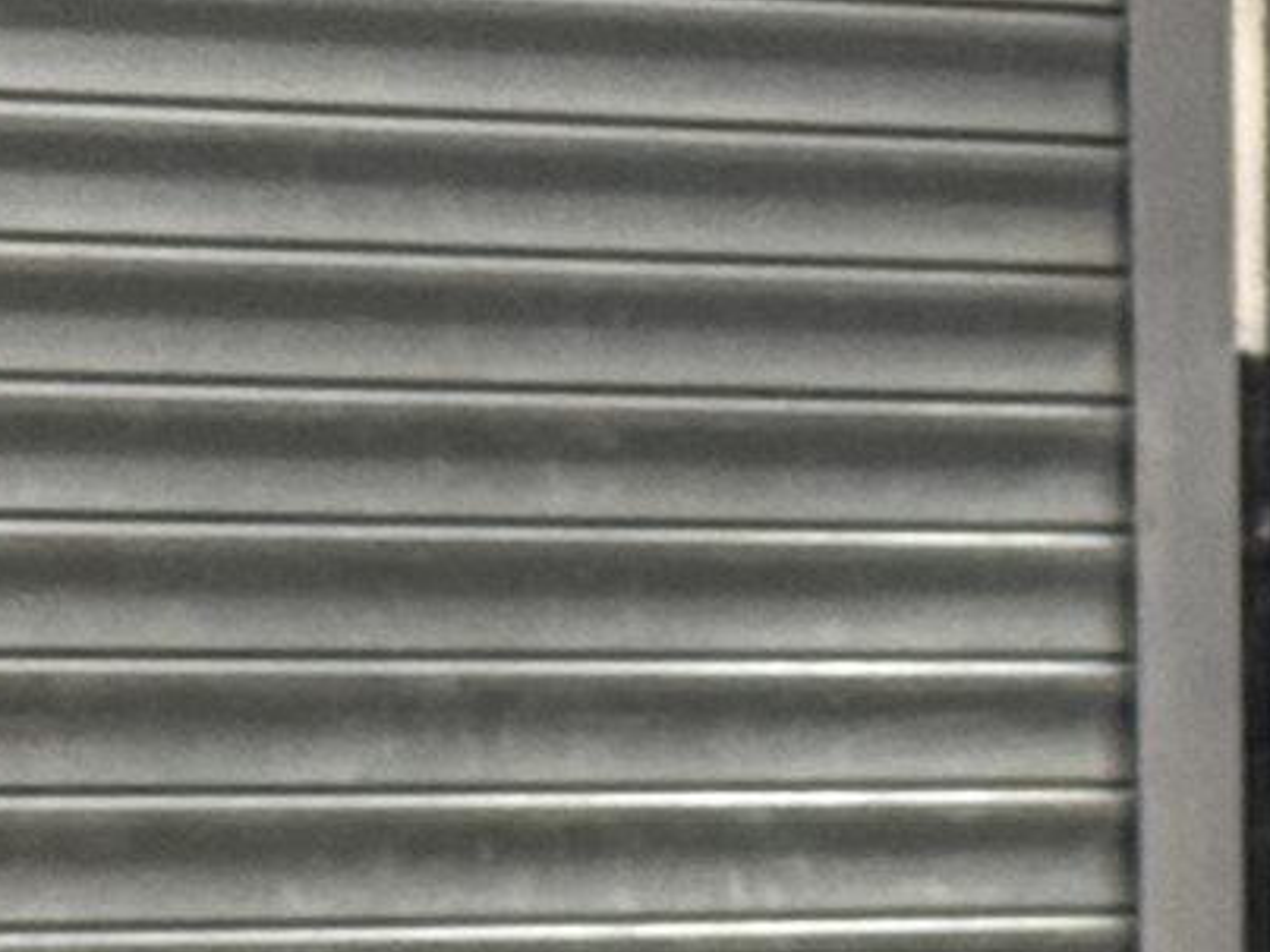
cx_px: 1673
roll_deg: +0.6
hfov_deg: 6.4
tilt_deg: -10.0
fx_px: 11187
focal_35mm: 305
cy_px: 2569
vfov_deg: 4.7
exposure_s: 1/60
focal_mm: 6.76
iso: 64
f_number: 1.78
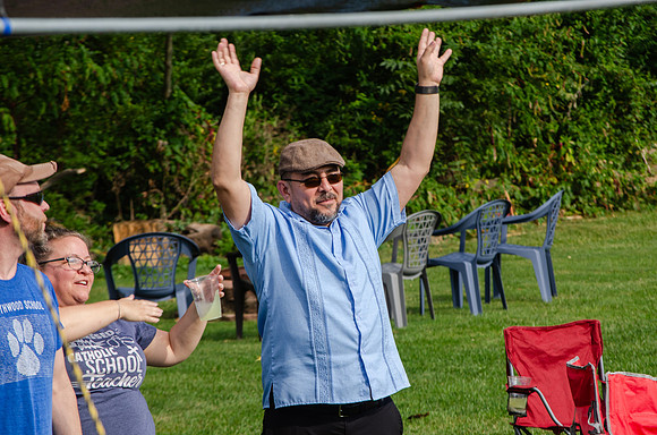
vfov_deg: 6.8
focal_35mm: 202
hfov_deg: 10.2
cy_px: 218
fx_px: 3688
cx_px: 328
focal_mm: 135
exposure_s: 1/250
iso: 125
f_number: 8
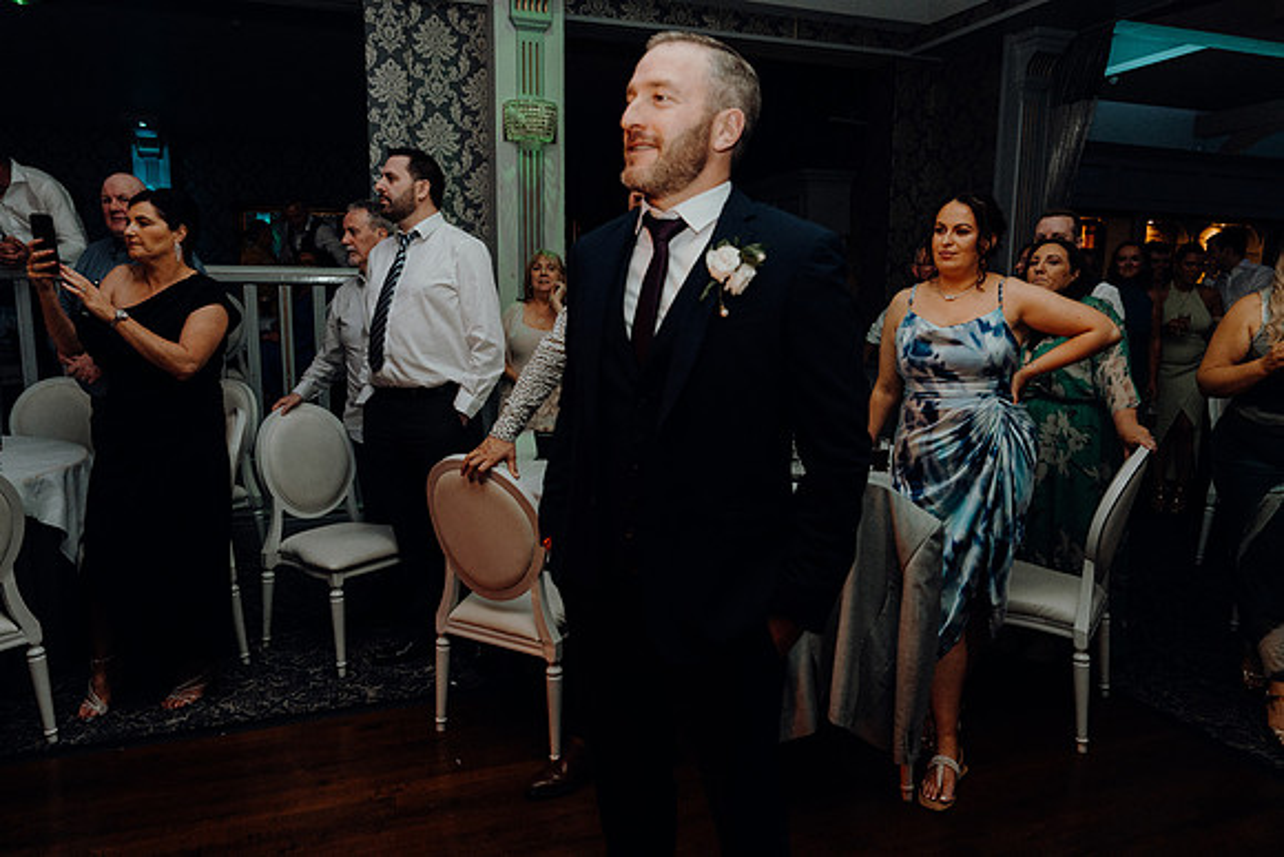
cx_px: 642
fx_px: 856
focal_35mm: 24
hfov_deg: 73.7
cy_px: 428
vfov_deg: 53.2
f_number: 3.5
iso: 2500
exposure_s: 1/160
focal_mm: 24
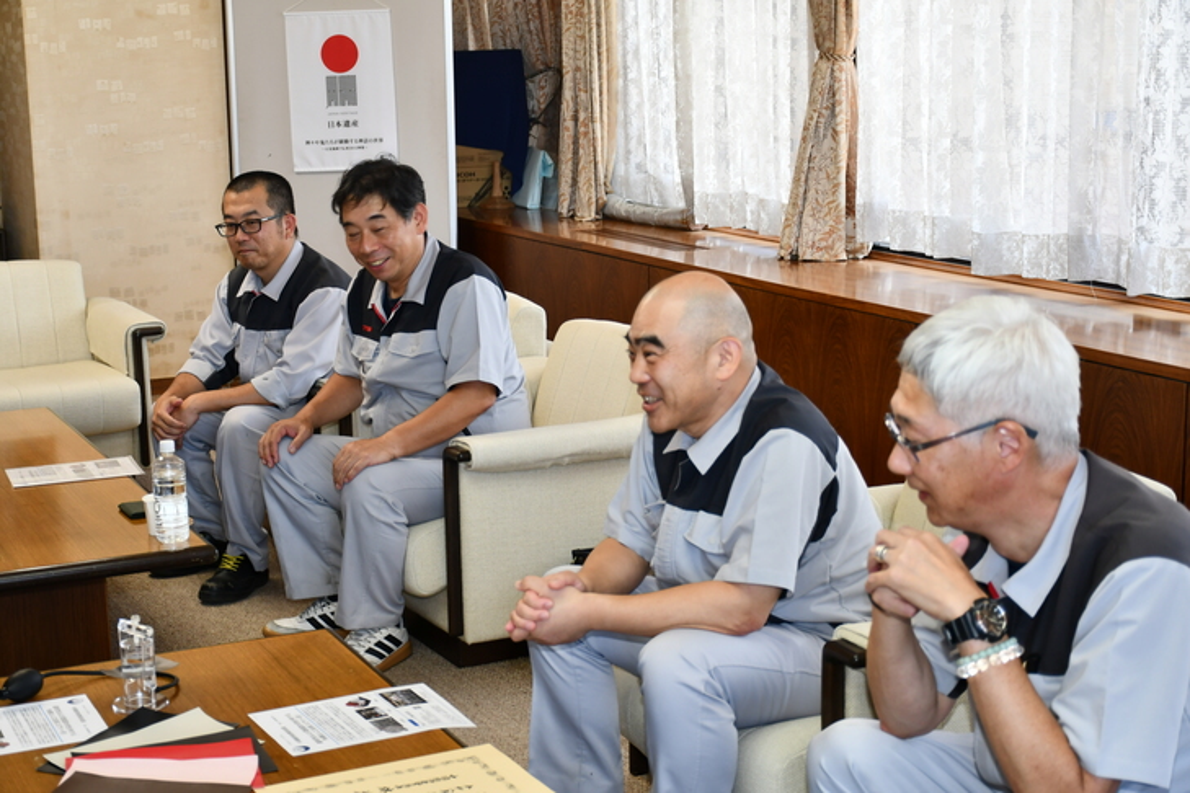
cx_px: 595
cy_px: 396
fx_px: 1884
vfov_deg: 23.8
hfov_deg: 35.1
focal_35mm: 57
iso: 320
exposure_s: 1/60
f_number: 4.2
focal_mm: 38
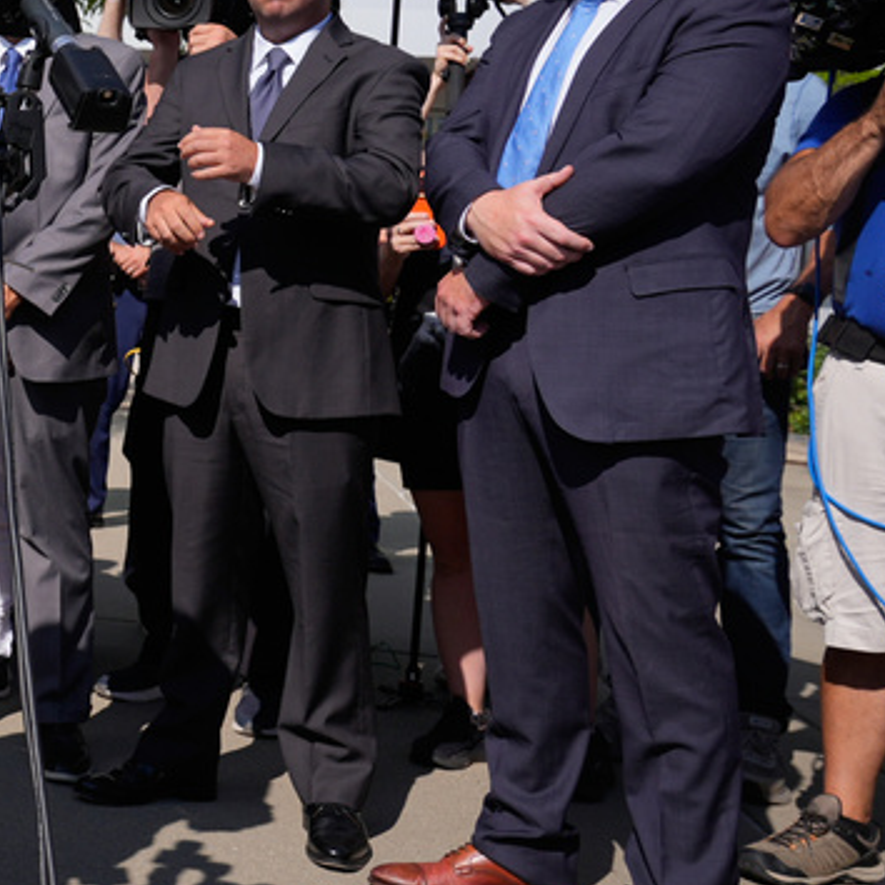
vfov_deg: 28.4
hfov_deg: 24.0
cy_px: 175
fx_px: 1707
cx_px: -382
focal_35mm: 59
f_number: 5.6
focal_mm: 24
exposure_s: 1/2500
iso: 250
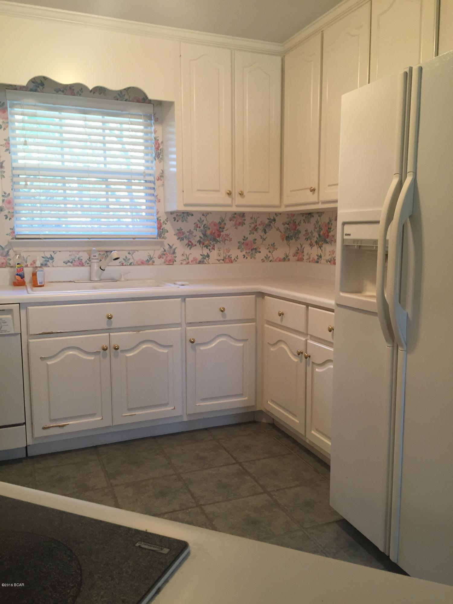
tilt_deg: -6.6
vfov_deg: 61.7
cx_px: 226
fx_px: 506
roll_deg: +0.3
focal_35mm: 29
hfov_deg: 48.2
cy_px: 302
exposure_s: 1/30
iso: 80
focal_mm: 4.15
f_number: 2.2
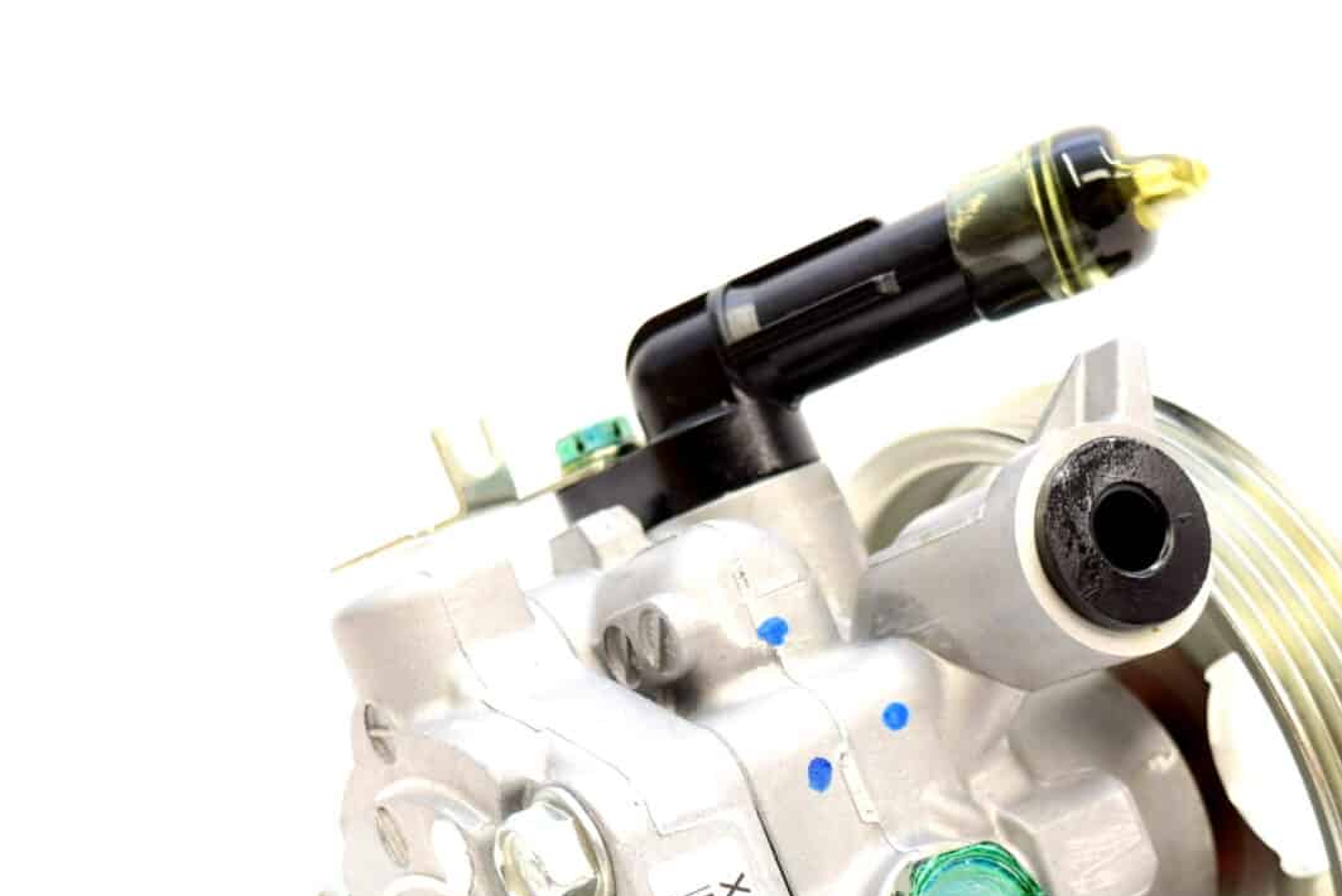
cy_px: 766
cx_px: 840
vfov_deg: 16.7
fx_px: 3021
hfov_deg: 25.0
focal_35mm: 81
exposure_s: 1/125
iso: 400
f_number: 5.6
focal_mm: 28
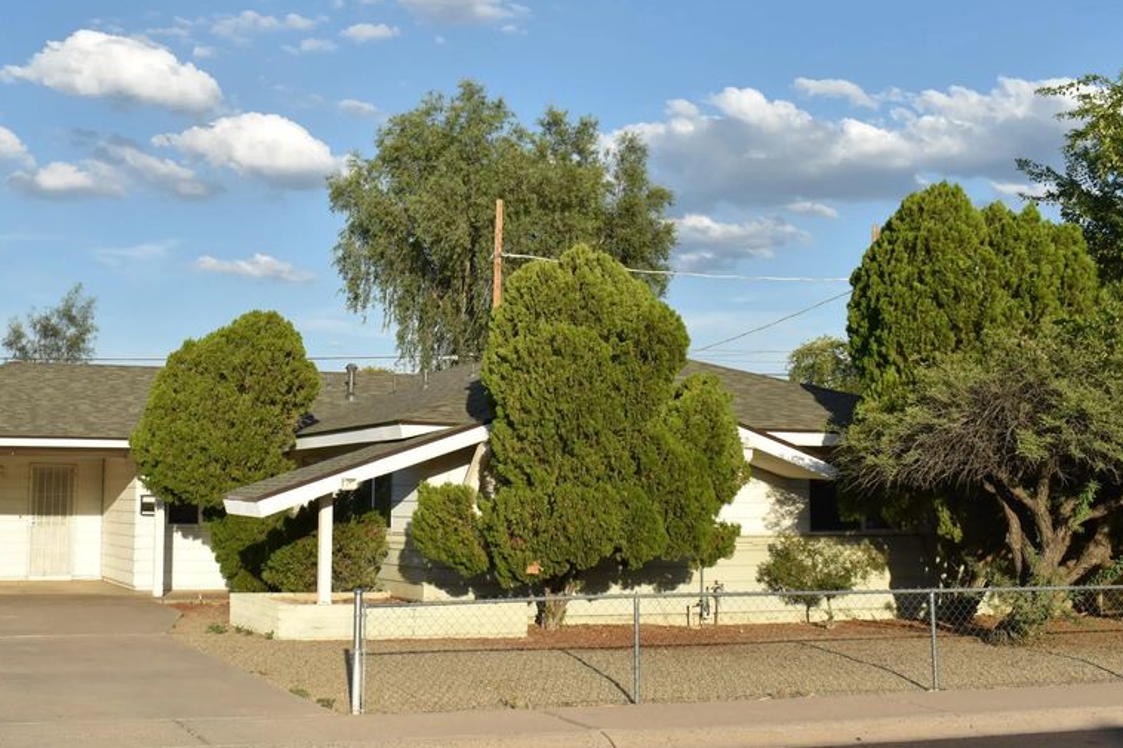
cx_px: 433
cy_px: 285
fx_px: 1580
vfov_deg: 26.6
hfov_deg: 38.9
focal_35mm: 51
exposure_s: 1/500
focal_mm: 25
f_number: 8
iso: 200
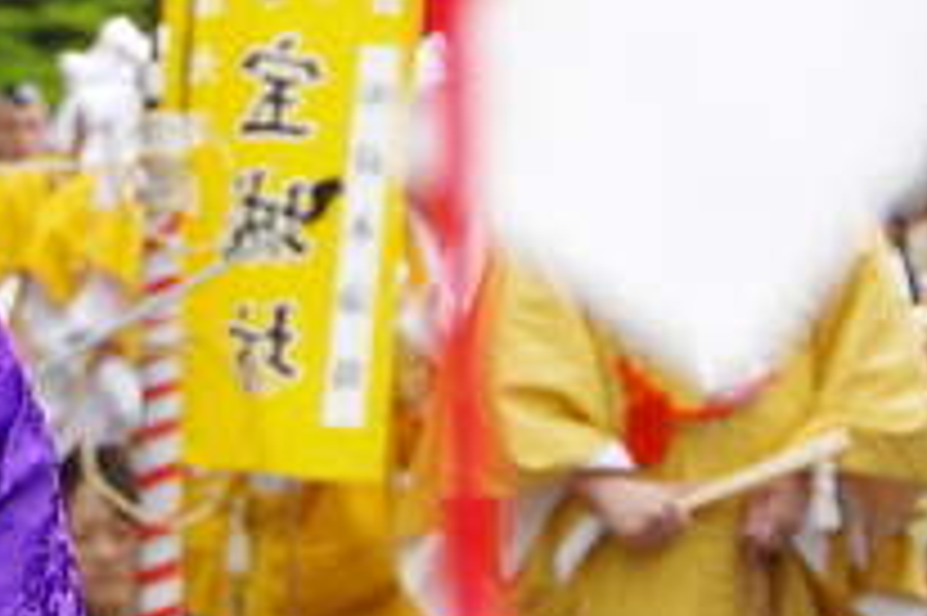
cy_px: 236
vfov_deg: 4.3
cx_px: -490
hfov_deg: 6.4
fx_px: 8156
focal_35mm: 317
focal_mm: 68
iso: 200
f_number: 4.5
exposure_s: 1/125
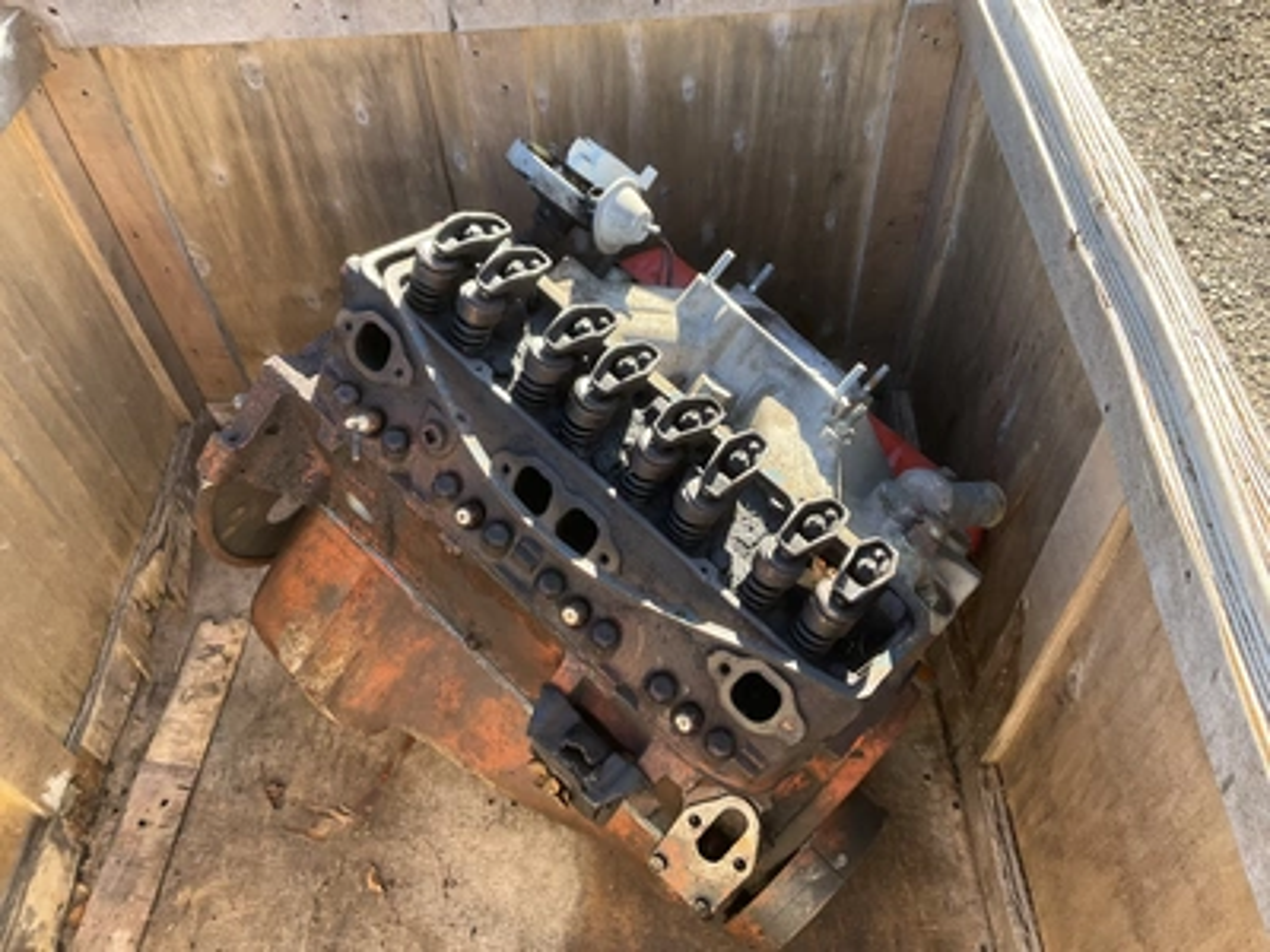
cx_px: 635
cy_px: 476
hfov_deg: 61.7
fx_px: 1064
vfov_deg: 48.2
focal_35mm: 29
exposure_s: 1/155
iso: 32
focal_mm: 3
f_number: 1.8
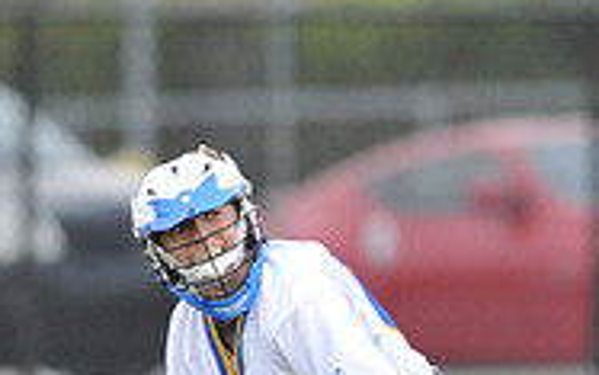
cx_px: 301
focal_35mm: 1577
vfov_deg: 0.8
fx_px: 25752
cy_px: 330
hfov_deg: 1.3
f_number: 4.8
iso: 3200
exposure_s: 1/400
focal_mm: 500
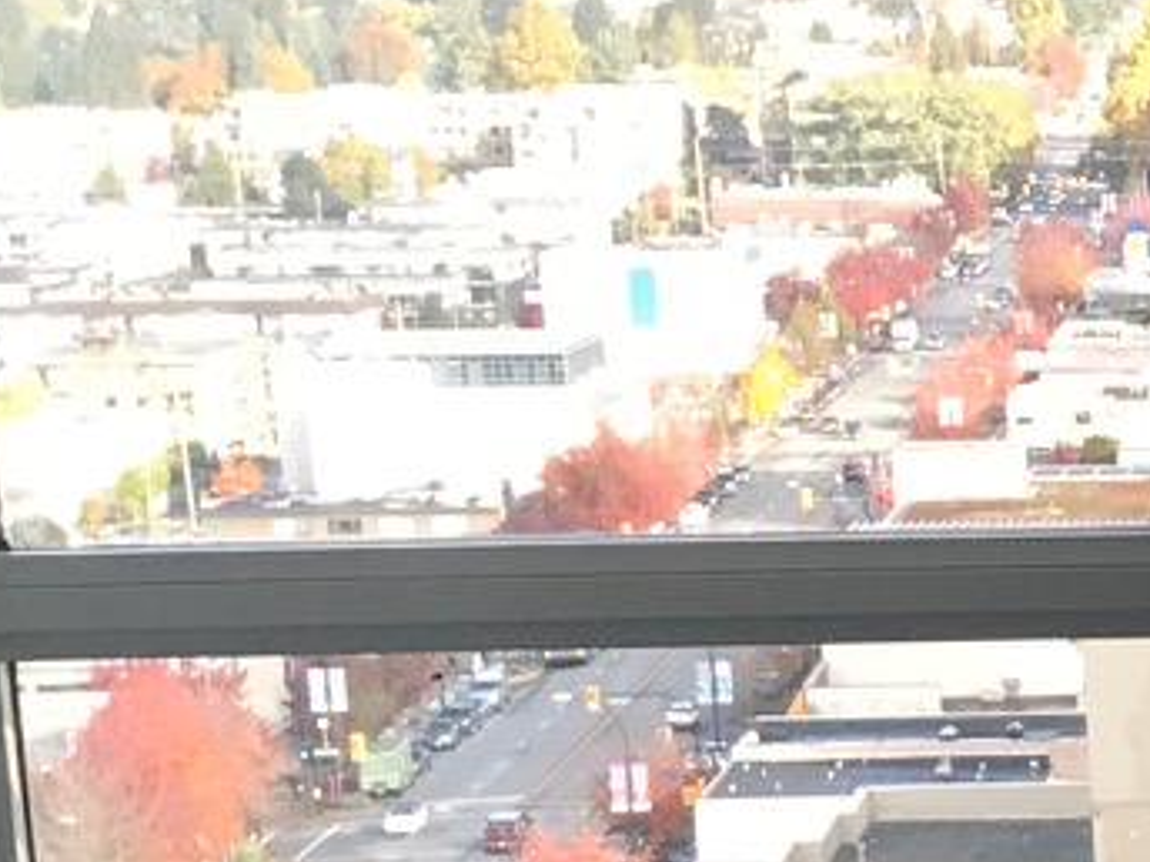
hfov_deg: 10.8
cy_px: 1306
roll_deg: -0.4
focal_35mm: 164
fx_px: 5448
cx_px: 2467
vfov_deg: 8.8
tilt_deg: -11.7
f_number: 1.8
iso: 20
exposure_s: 1/189
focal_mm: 3.99
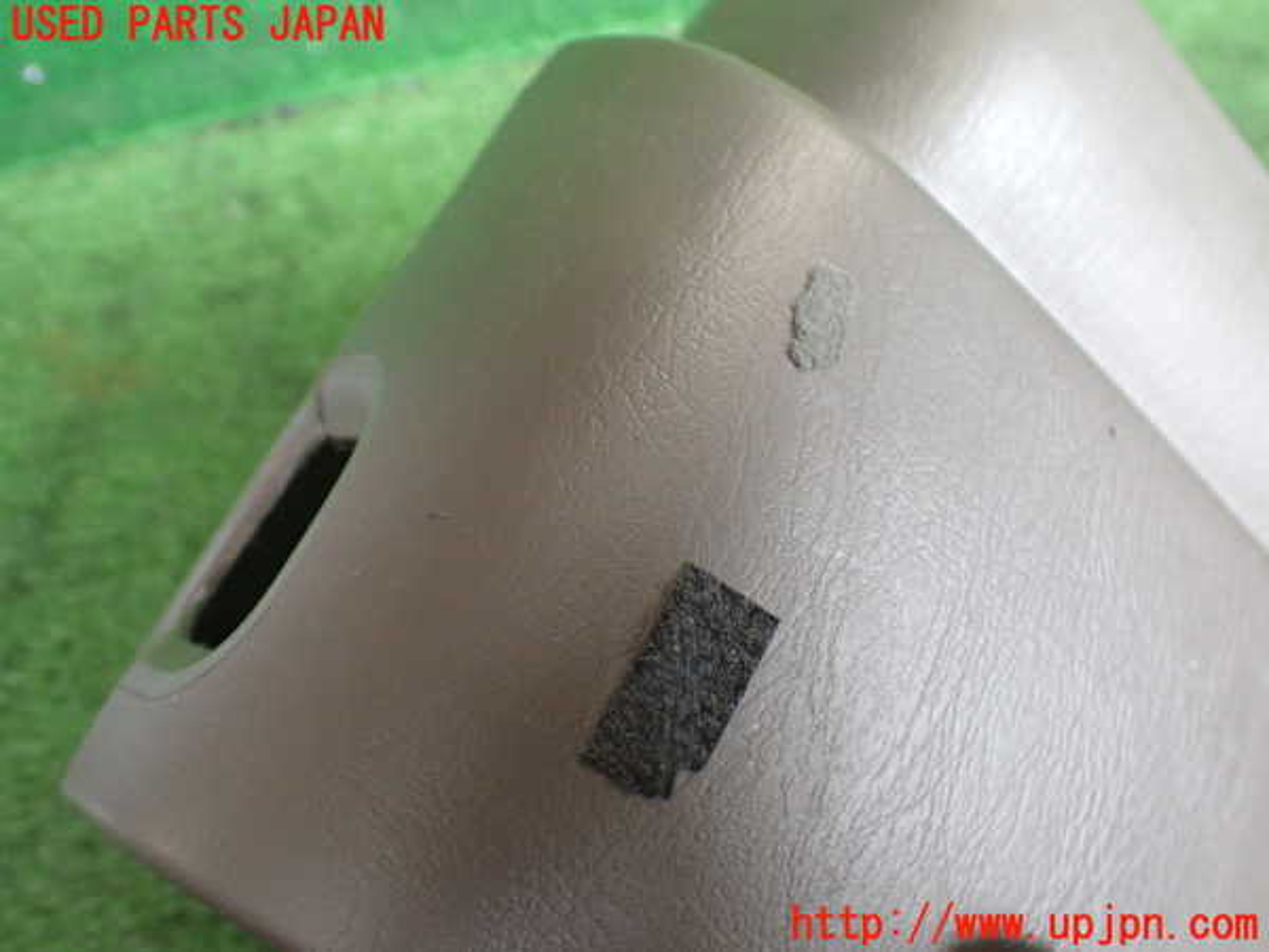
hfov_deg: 60.0
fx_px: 1100
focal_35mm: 30
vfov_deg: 46.8
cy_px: 476
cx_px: 634
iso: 640
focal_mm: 5.4
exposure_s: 1/125
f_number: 2.3
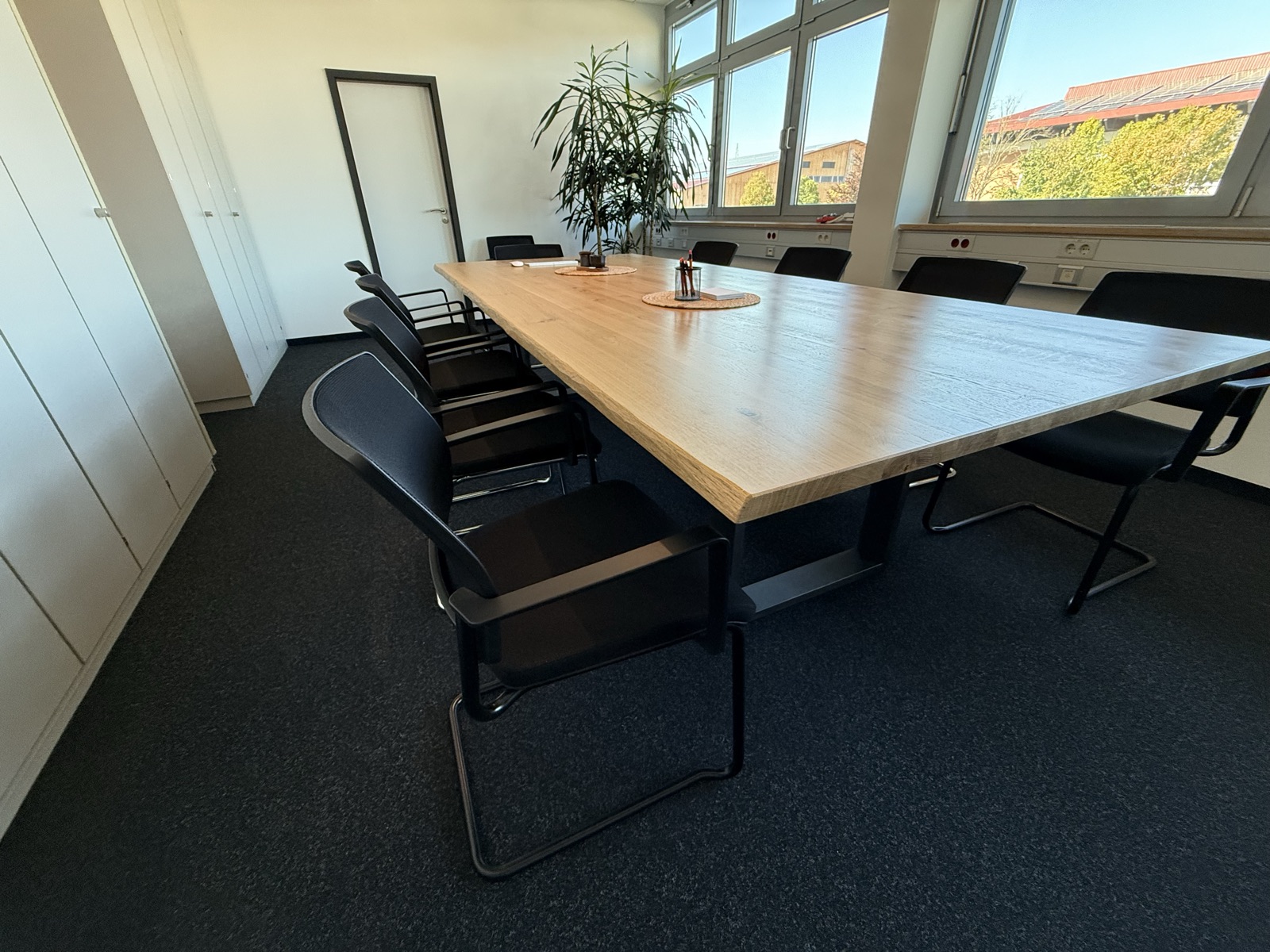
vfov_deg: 85.7
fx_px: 514
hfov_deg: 102.1
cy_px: 476
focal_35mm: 14
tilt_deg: -27.1
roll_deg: +1.3
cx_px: 635
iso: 320
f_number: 2.2
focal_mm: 2.22
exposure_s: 1/99
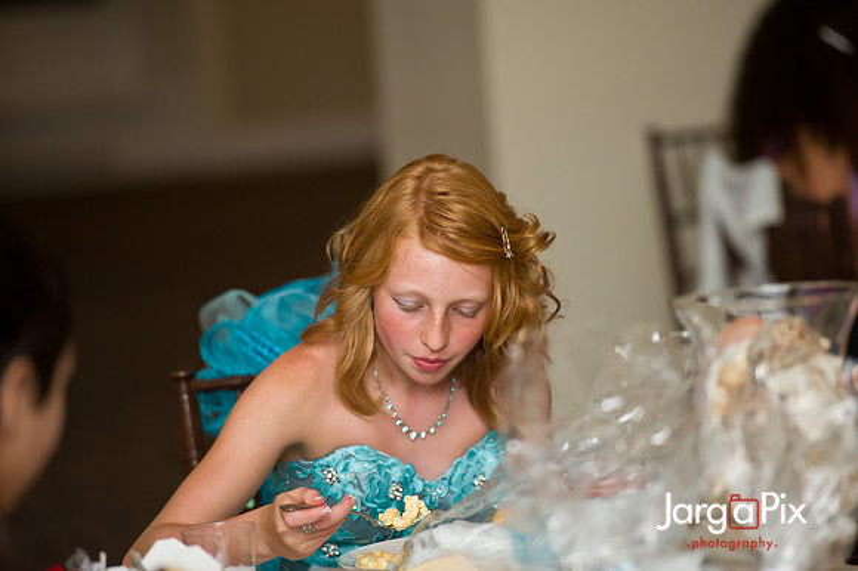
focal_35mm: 200
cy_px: 286
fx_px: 4764
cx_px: 429
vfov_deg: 6.9
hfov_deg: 10.3
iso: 1600
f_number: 3.2
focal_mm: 200
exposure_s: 1/125
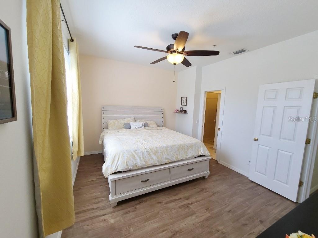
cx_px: 159
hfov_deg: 106.2
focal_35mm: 13
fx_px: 119
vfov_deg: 89.9
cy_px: 119
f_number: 2.2
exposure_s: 1/59
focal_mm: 2.2
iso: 64
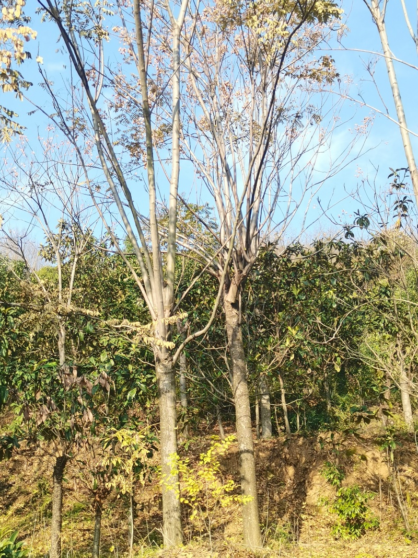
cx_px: 209
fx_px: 692
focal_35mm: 43
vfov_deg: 43.9
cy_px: 279
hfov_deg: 33.6
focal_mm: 4.94
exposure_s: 1/361
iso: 50
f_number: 1.9
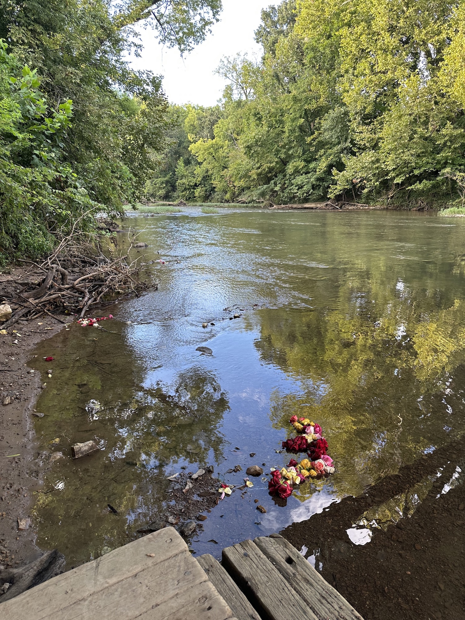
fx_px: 430
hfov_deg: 56.8
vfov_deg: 71.6
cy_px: 310
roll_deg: +0.7
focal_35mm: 24
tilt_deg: -14.1
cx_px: 232
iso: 80
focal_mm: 6.86
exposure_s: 1/121
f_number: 1.78
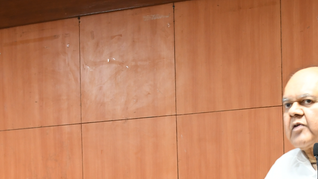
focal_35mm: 103
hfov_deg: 20.6
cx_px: 230
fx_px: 869
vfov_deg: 11.4
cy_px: 240
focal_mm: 26
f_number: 5.6
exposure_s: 1/15
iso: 800
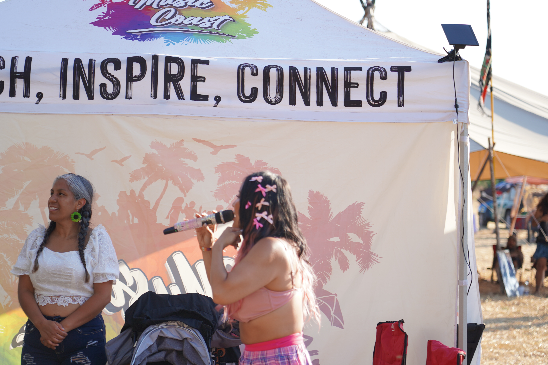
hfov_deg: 19.5
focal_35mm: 105
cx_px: 274
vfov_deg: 13.0
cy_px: 182
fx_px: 1598
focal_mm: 105
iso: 100
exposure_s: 1/200
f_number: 4
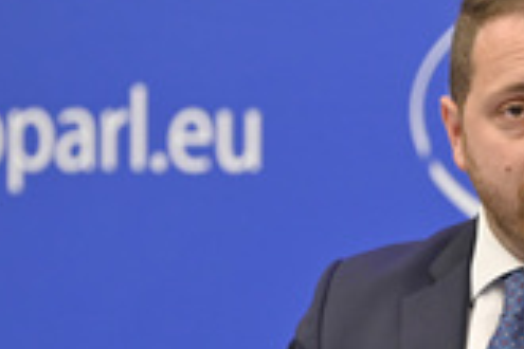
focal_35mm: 396
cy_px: 403
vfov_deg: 3.5
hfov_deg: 5.2
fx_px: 5764
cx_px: 399
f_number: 2.8
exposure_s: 1/320
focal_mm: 145
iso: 2000
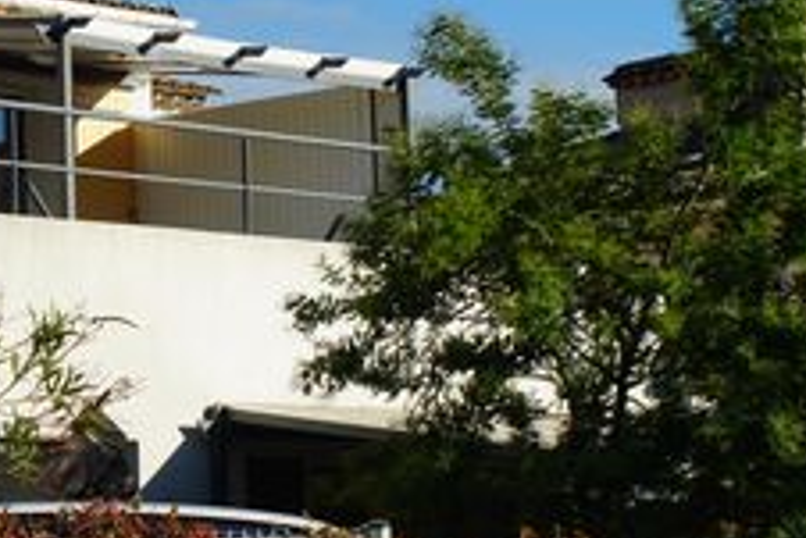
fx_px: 3121
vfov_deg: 9.9
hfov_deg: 14.4
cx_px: -64
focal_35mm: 139
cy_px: 196
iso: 100
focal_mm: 35
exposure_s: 1/160
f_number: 10
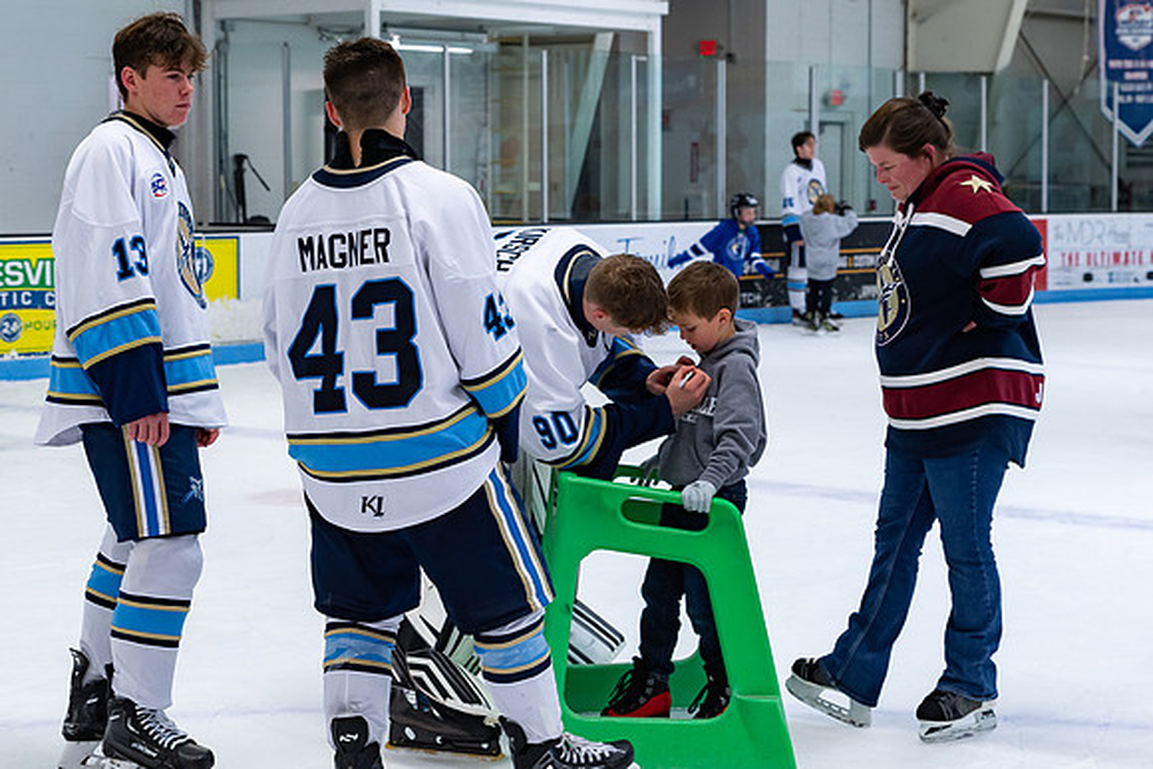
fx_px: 2493
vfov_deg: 17.5
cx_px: 608
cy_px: 357
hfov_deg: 26.0
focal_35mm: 78
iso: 400
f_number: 4
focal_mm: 46
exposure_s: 1/250
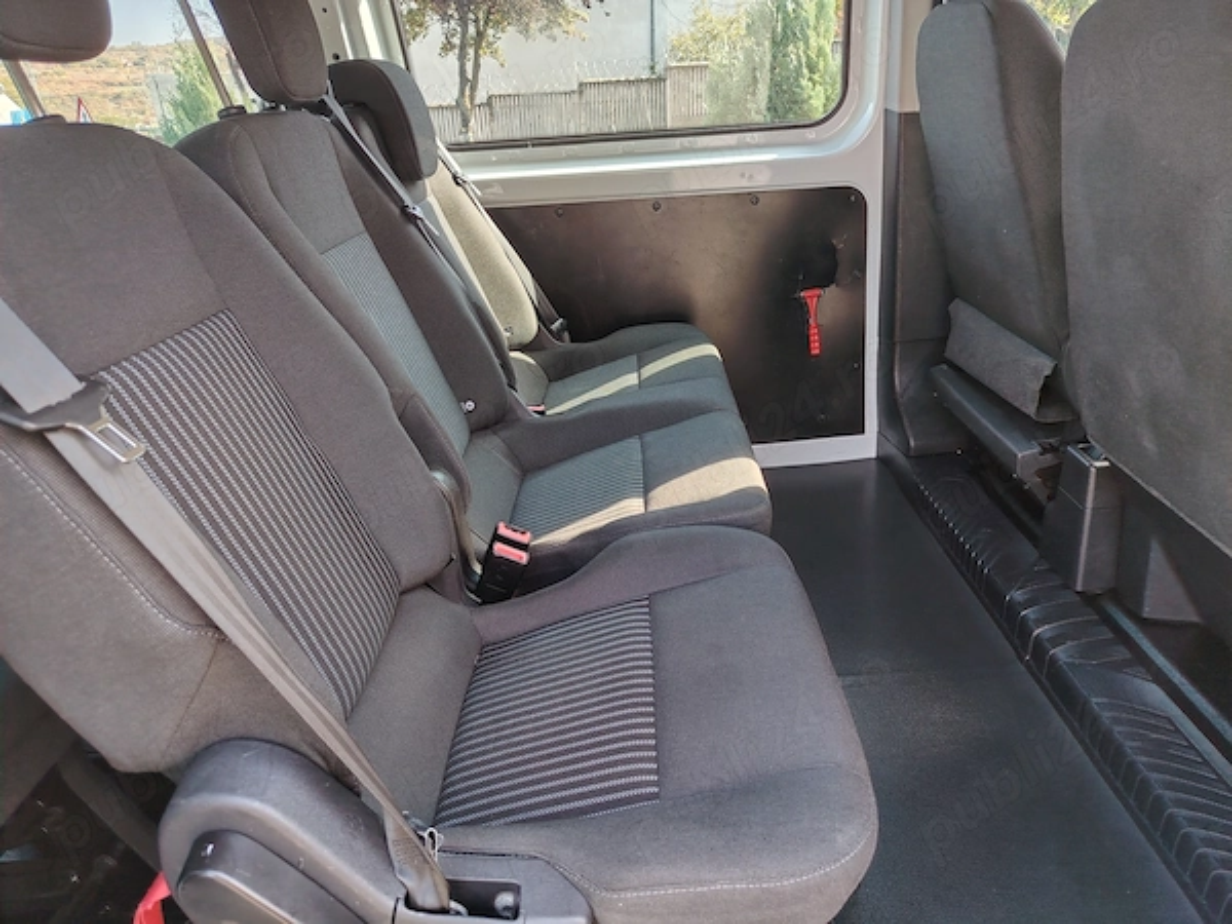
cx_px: 616
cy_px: 462
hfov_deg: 71.6
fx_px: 854
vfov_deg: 56.8
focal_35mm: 24
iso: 109
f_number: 1.75
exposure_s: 1/50
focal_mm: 5.25
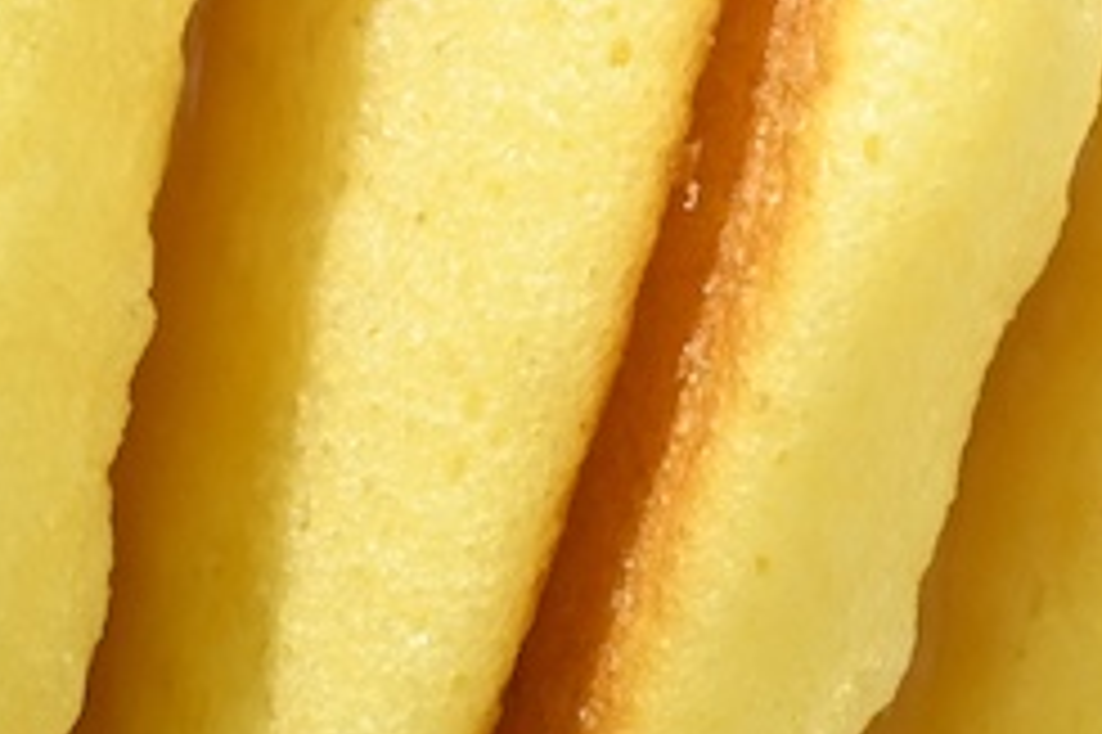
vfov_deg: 5.6
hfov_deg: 8.4
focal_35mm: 245
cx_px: 594
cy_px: -88
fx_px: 7494
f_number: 16
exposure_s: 1/250
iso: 3200
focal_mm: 60
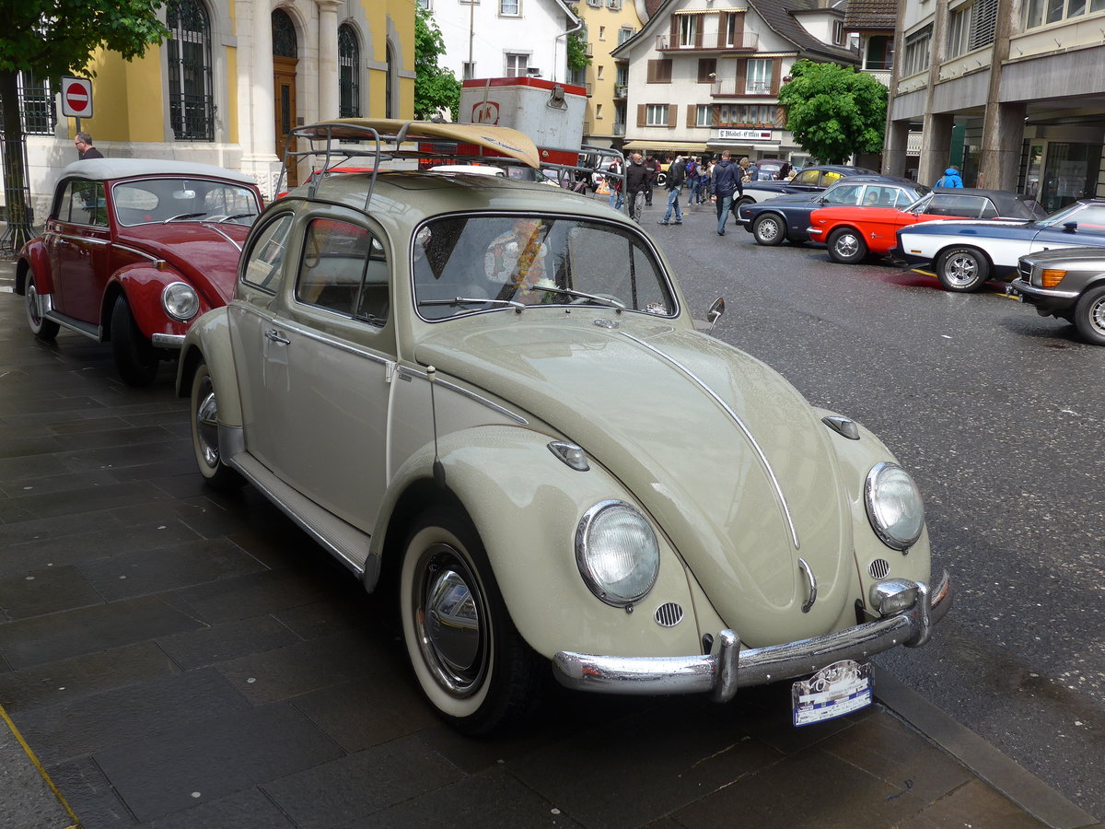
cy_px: 414
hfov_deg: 54.0
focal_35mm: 34
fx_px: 1085
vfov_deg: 41.8
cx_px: 552
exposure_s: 1/1000
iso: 80
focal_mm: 7
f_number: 2.8
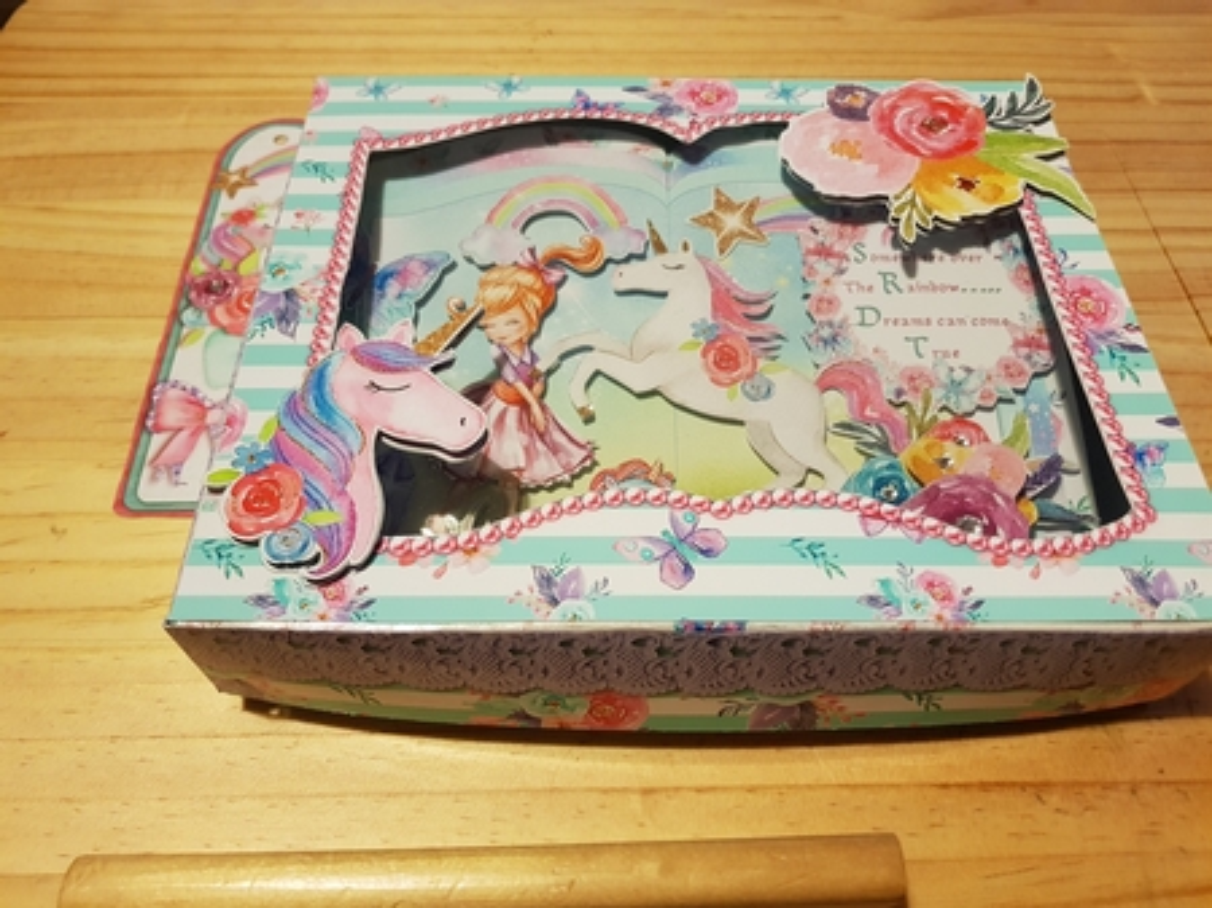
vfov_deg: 53.0
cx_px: 606
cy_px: 454
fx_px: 910
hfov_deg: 67.3
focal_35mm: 26
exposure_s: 1/13
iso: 200
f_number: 1.7
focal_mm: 4.2
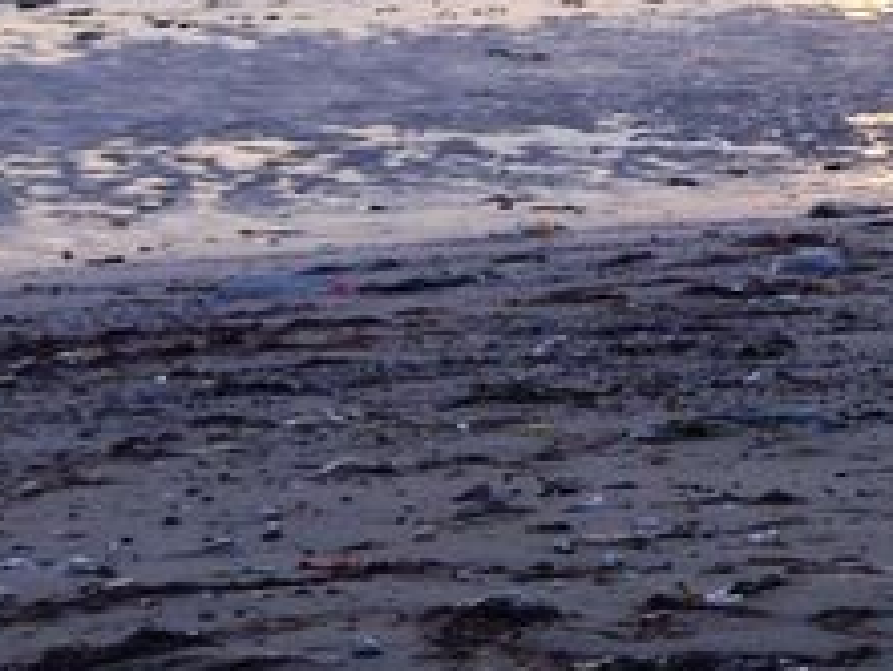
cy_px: -226
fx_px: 4956
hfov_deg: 10.3
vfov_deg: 7.6
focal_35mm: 192
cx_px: 748
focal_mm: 11.13
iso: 50
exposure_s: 1/100
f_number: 4
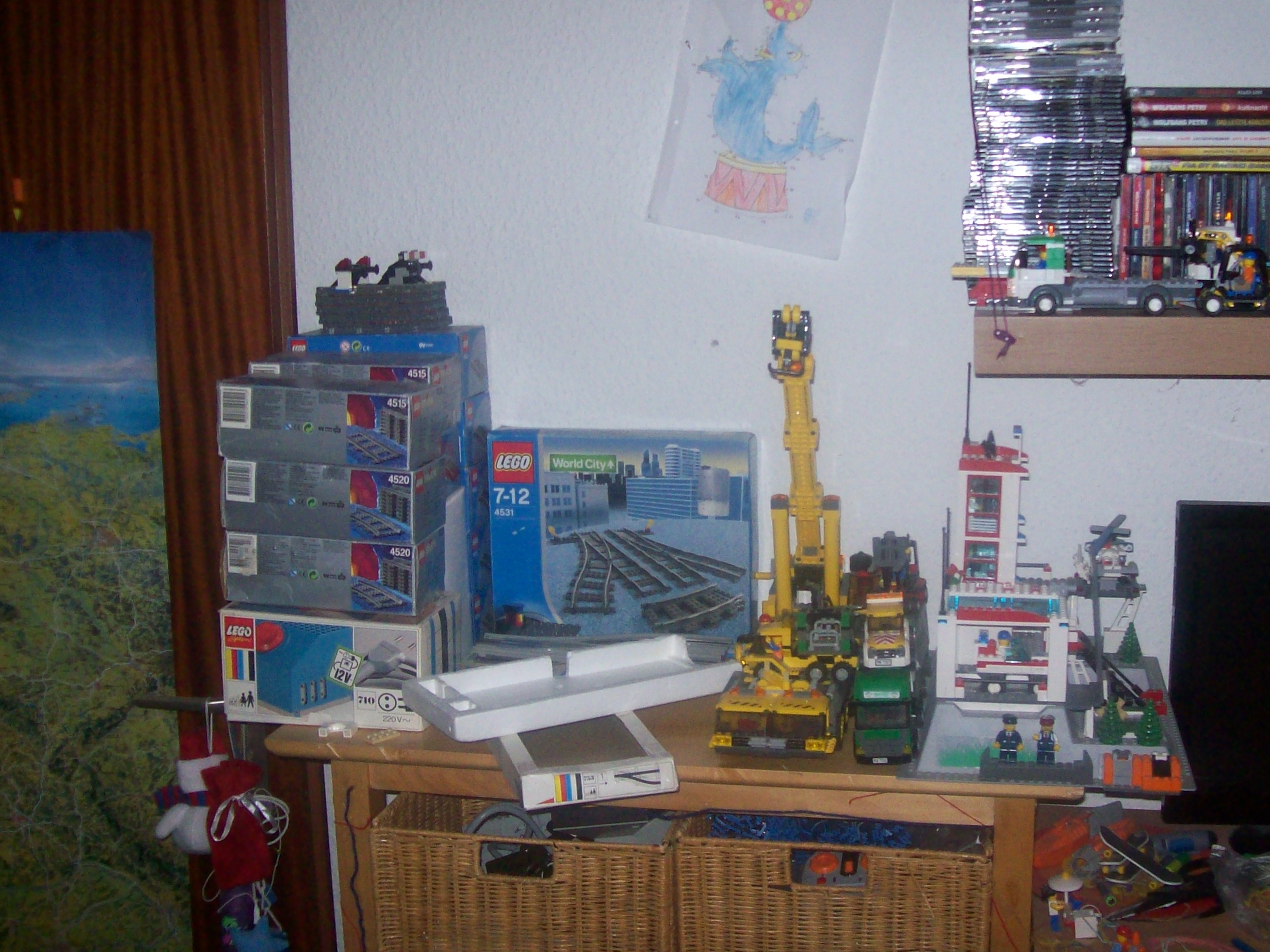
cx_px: 719
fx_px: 1577
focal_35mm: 43
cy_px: 437
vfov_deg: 33.6
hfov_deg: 43.8
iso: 200
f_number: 2.7
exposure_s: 1/64
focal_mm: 6
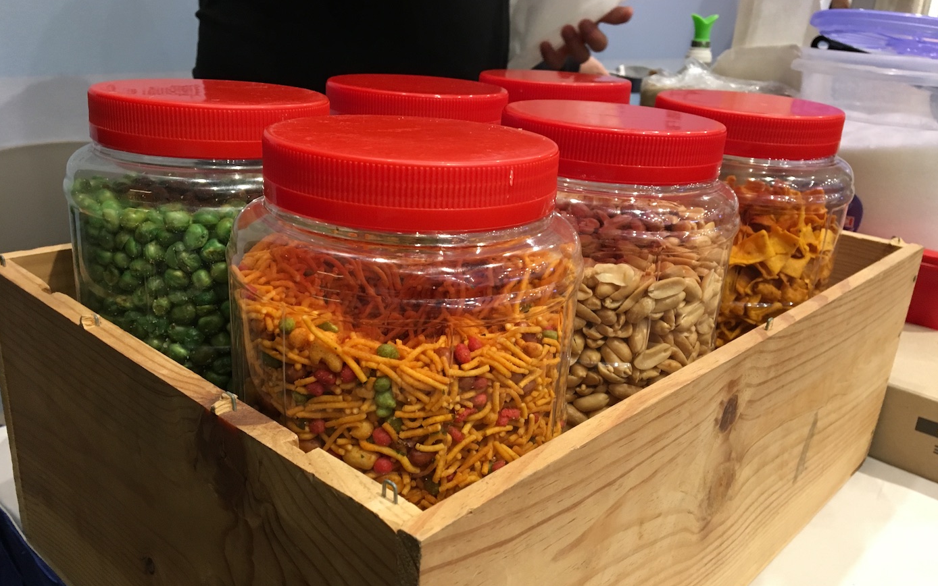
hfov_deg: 61.2
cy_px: 320
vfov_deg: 40.6
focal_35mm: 31
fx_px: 793
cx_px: 468
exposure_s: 1/33
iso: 160
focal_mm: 4.15
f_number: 2.2
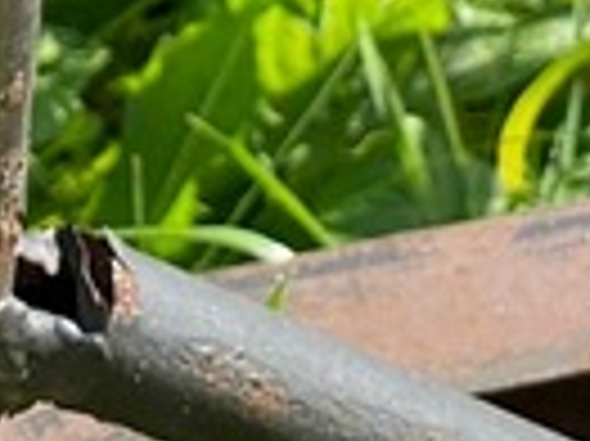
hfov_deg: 6.2
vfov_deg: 4.6
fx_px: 5398
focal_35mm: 317
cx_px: -171
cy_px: -482
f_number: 2
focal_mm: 6
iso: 20
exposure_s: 1/516
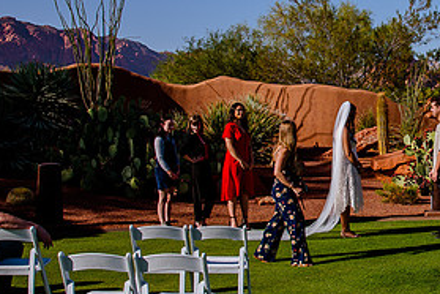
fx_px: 855
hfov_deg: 27.8
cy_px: 115
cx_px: 392
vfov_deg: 19.4
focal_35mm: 70
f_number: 10
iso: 125
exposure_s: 1/250
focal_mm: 30
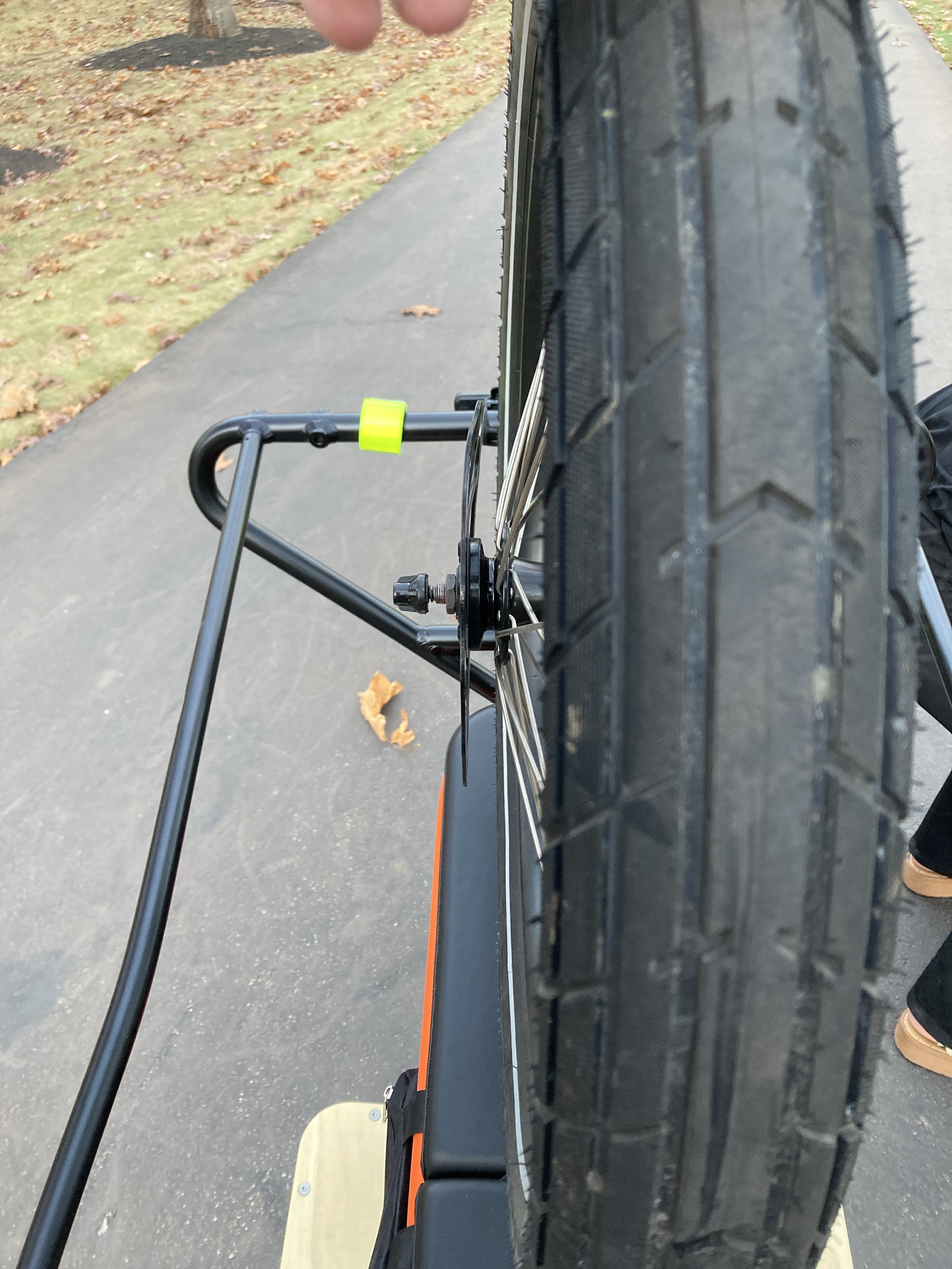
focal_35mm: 28
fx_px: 1027
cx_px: 476
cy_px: 634
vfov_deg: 63.4
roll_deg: +7.4
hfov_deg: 49.7
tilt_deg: -34.7
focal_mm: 3.99
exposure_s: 1/60
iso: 160
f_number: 1.8
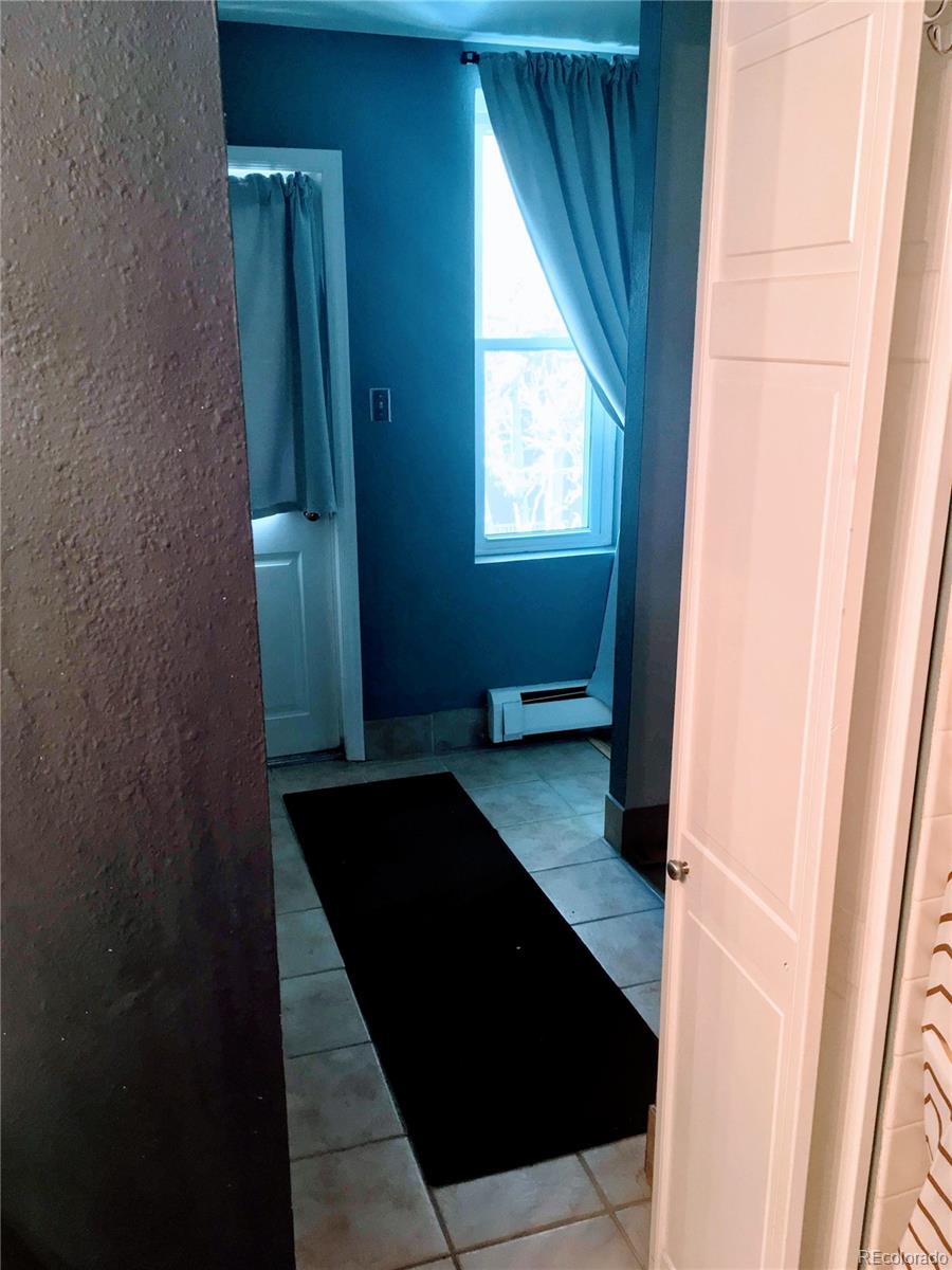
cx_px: 476
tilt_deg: -17.7
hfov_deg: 48.2
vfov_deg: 61.7
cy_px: 635
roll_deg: +1.3
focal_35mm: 29
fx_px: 1063
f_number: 2.2
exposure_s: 1/30
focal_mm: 4.15
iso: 100
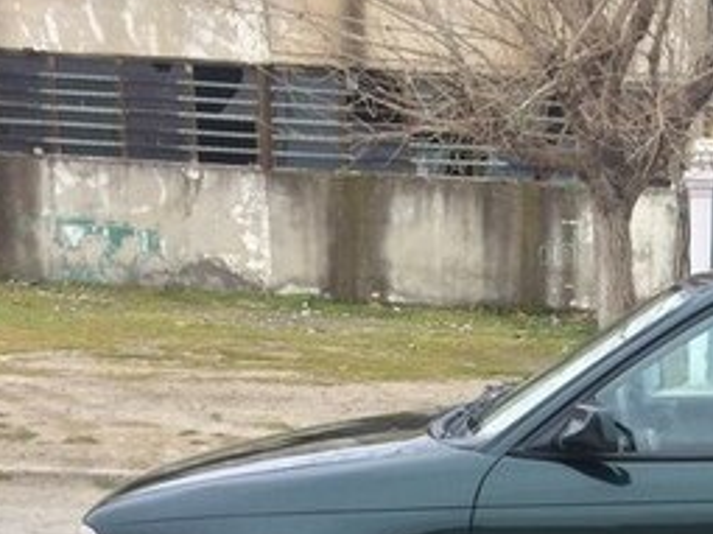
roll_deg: -1.9
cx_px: 769
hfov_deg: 24.4
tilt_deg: -13.8
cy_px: 658
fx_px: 1544
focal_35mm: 75
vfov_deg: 18.5
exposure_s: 1/100
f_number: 2.2
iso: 64
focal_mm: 4.15
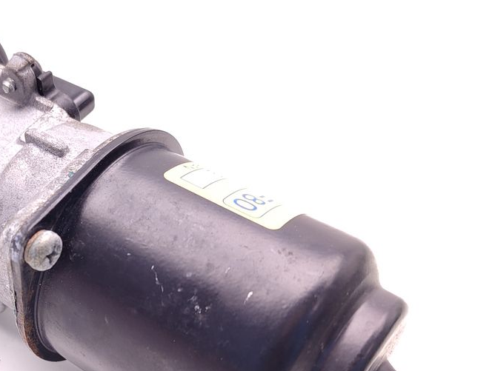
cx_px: 51
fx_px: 658
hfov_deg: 38.5
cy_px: 231
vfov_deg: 31.4
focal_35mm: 46
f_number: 1.89
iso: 200
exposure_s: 1/100
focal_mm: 5.89
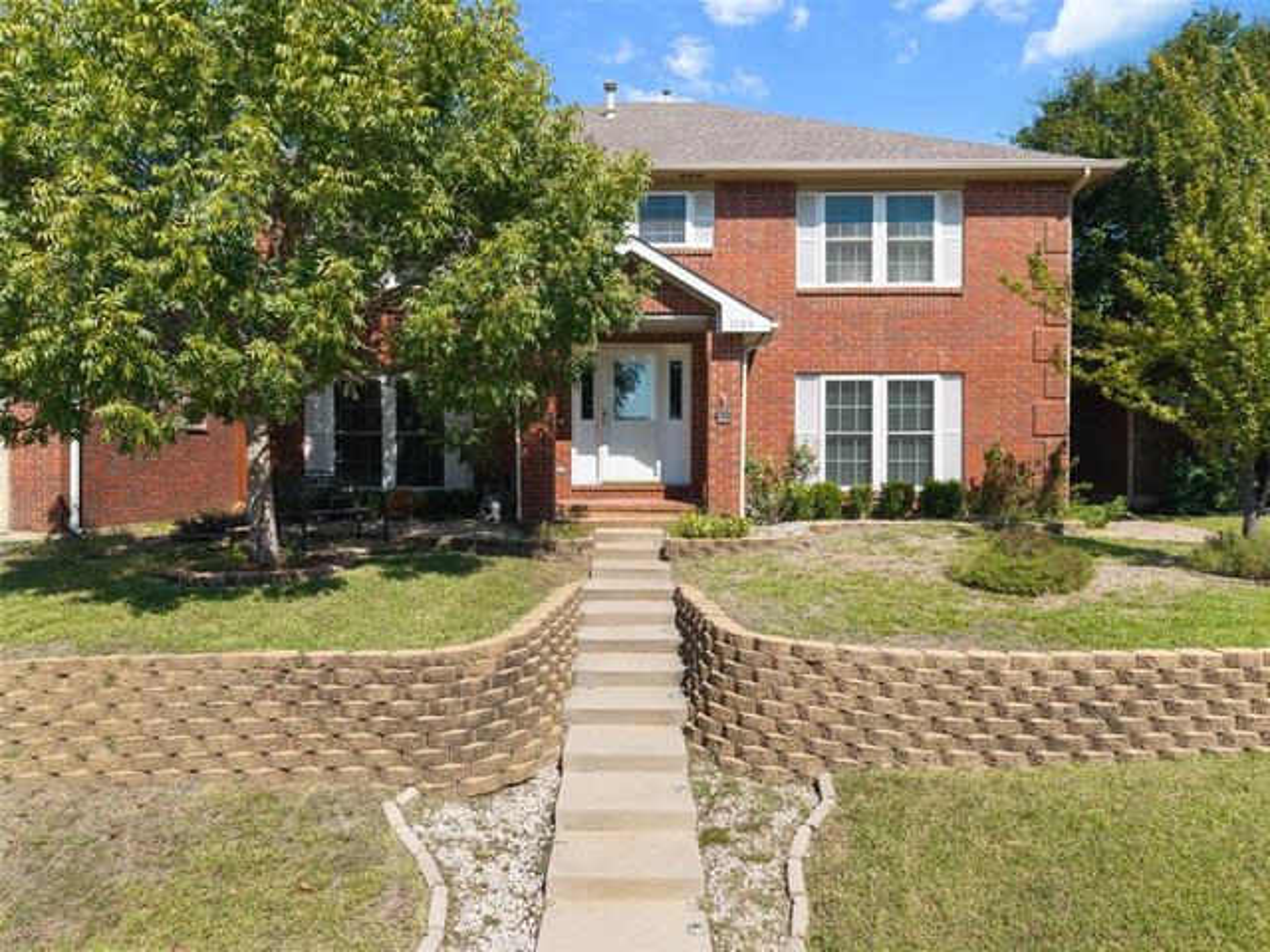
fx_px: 881
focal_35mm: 24
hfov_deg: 71.6
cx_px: 635
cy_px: 476
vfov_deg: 56.8
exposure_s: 1/60
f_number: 1.8
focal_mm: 8.67
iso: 200
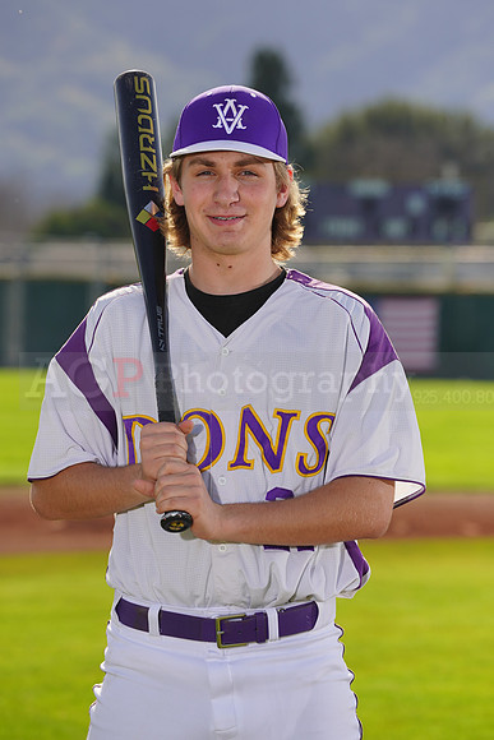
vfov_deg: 8.0
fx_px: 5266
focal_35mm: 256
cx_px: 247
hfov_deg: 5.4
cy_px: 370
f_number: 9
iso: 100
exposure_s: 1/250
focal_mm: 256
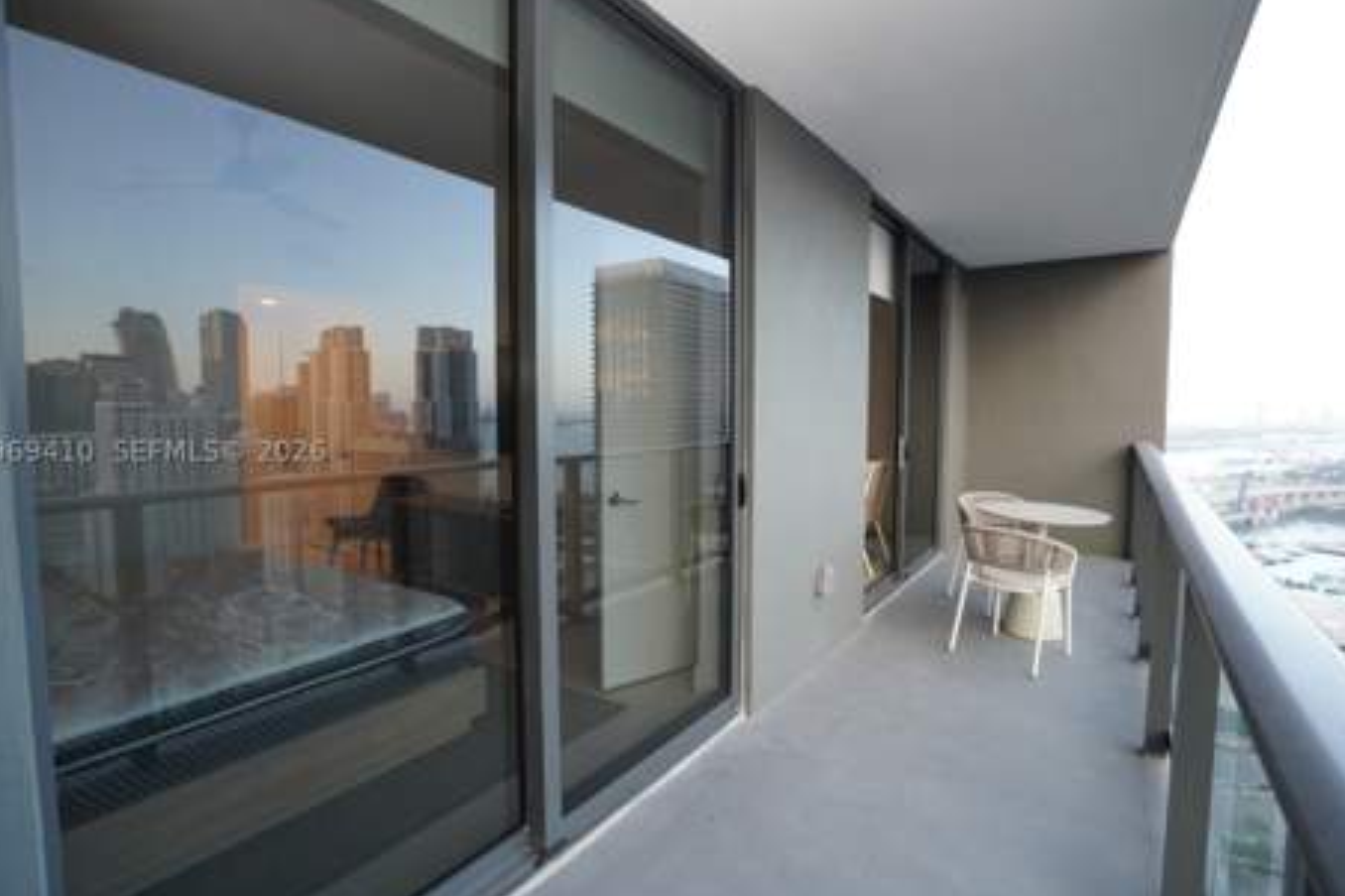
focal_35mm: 17
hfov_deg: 93.2
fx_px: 635
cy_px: 449
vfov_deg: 70.4
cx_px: 643
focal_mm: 16
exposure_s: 1/160
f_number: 4
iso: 500
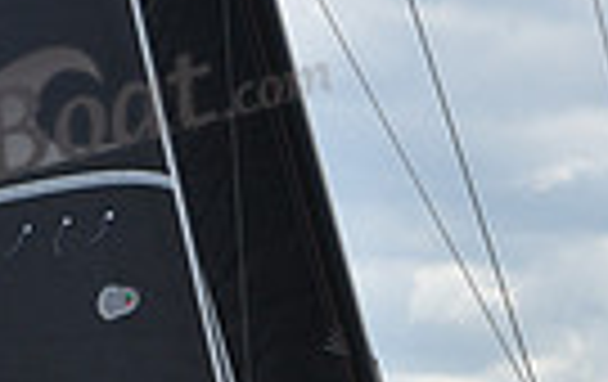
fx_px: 14496
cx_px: 567
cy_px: 726
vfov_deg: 1.5
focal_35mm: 873
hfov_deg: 2.4
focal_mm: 200
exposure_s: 1/1000
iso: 320
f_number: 9
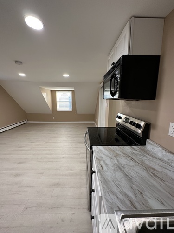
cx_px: 87
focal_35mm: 14
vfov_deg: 102.1
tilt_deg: -9.9
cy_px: 116
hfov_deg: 85.7
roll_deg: +0.1
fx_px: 94
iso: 160
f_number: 2.2
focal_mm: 2.22
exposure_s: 1/60
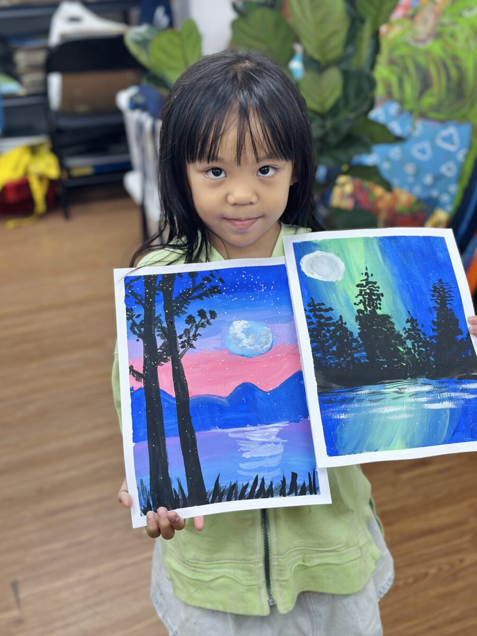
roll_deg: +1.4
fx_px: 973
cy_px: 290
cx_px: 261
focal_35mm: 53
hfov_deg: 27.5
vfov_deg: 36.1
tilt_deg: -21.8
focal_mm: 6.86
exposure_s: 1/109
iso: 64
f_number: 1.78
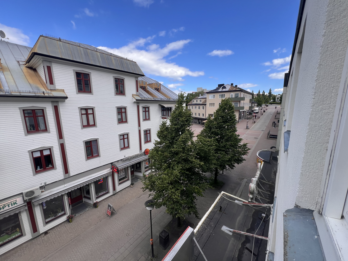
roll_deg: +1.3
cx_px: 174
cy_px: 130
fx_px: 131
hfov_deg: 106.2
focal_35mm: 13
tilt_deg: -10.2
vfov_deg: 89.9
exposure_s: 1/727
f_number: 1.8
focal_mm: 1.57
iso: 32
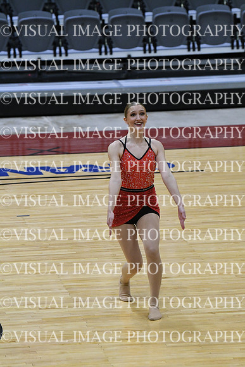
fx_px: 2448
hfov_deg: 5.7
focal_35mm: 240
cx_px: 122
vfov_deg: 8.6
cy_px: 184
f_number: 4
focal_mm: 160
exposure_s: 1/500
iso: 5000
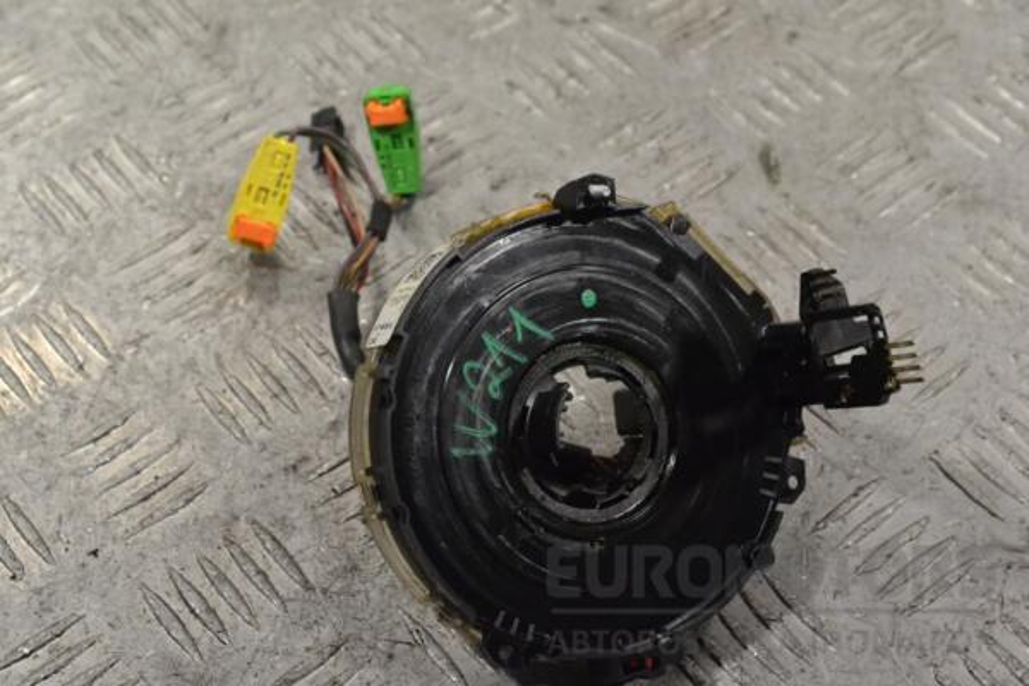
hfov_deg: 28.1
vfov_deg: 18.9
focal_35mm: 72
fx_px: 2058
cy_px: 343
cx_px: 514
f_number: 9
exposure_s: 1/320
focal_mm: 48
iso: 3200
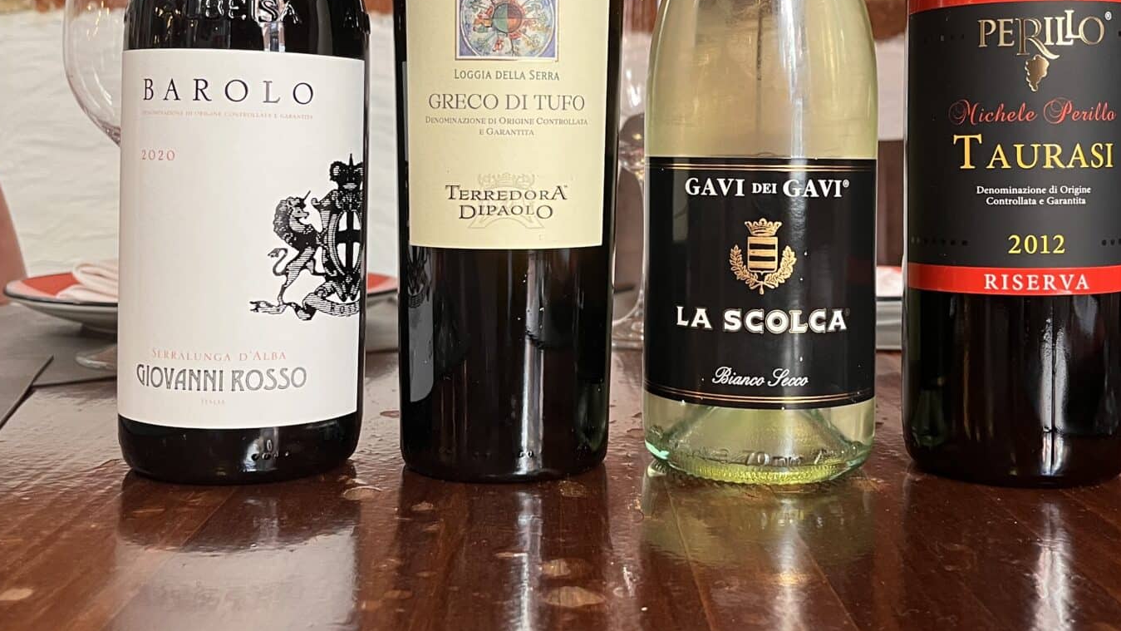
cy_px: 160
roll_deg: -0.7
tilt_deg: -1.3
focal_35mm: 43
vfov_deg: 27.4
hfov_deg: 47.2
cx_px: 632
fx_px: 1278
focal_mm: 5.1
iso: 200
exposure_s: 1/50
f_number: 1.6
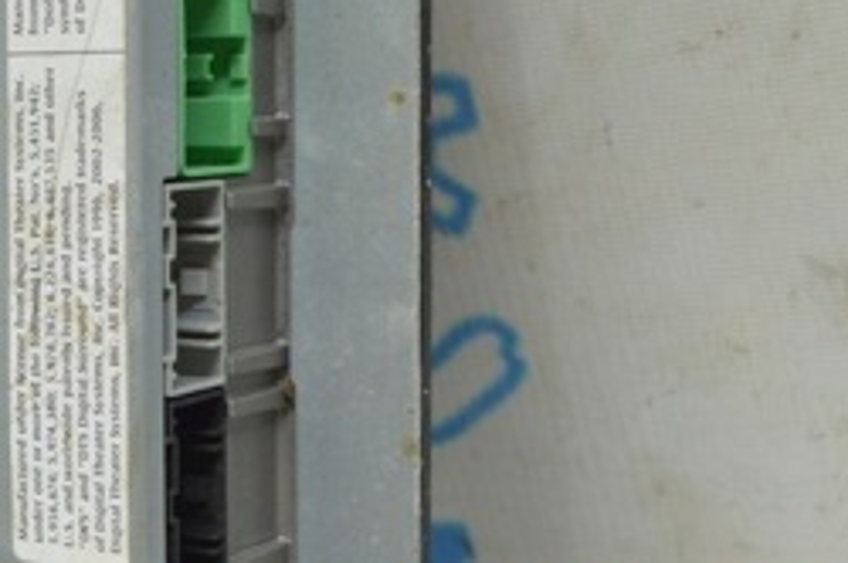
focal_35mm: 88
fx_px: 2077
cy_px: 246
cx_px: 0
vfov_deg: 15.4
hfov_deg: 22.2
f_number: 5.6
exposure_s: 1/20
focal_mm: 23
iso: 400
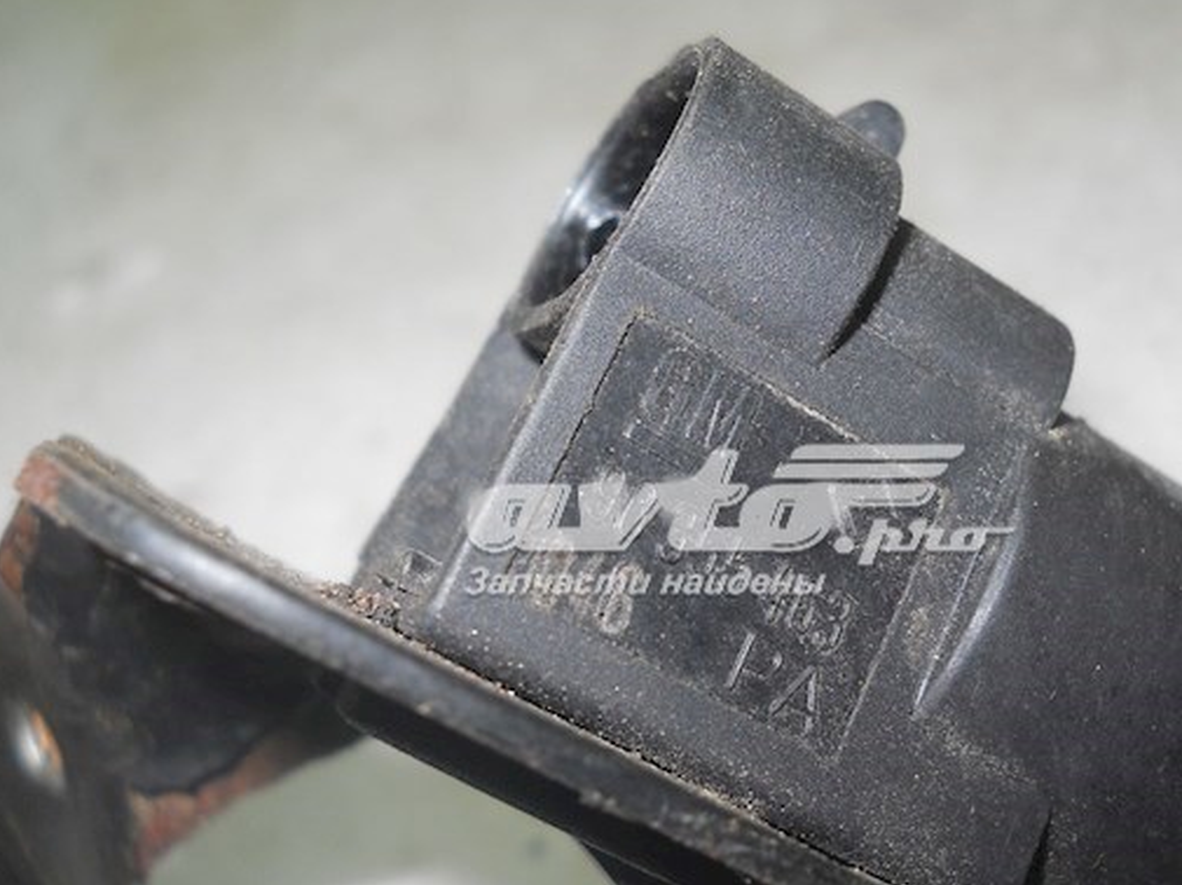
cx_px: 733
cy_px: 515
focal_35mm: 52
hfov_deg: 36.6
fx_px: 1774
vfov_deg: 28.0
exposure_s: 1/30
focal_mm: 6.72
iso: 80
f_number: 5.5
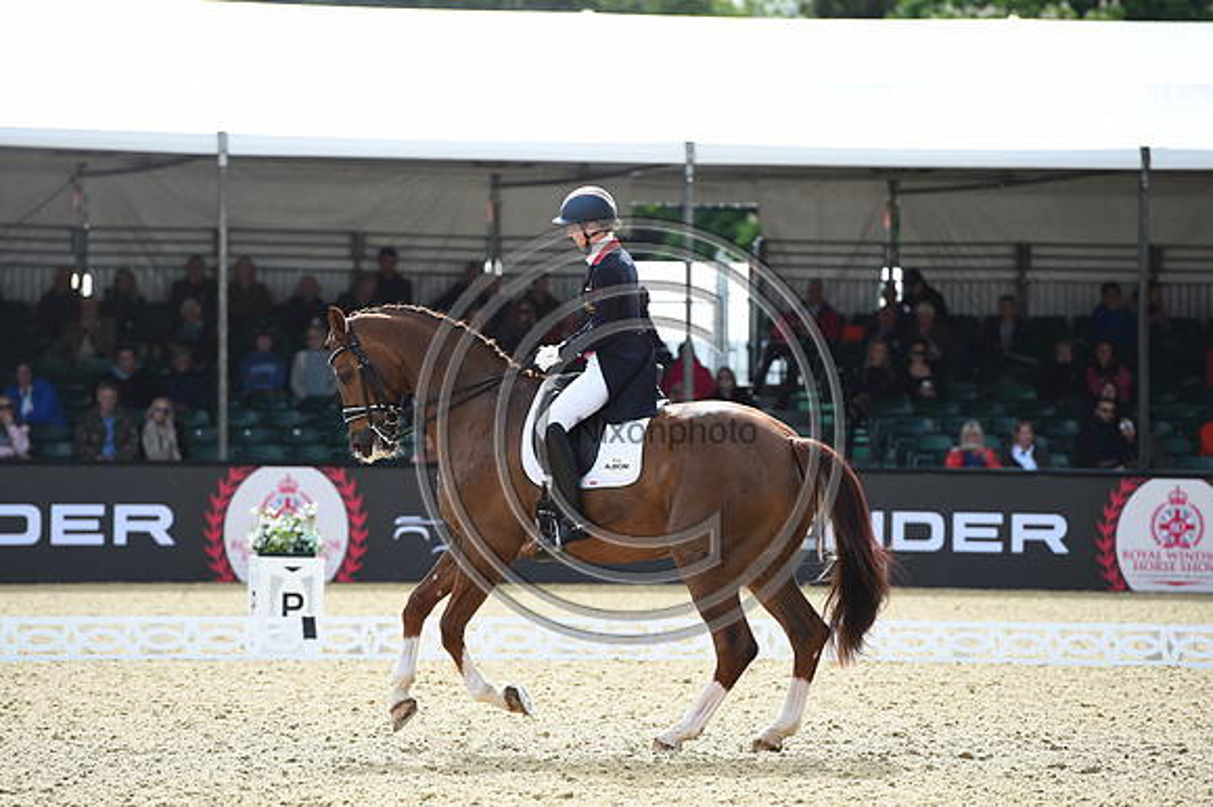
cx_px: 606
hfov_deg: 10.3
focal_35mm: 200
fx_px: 6735
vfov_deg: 6.9
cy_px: 404
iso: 360
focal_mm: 200
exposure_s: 1/1250
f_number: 4.5
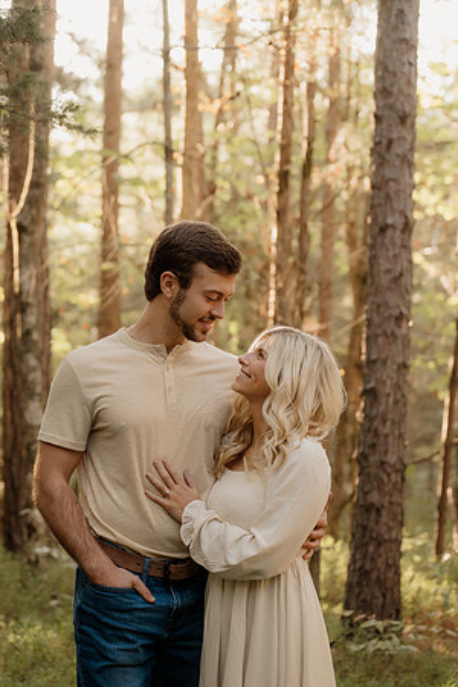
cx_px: 229
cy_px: 344
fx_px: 1736
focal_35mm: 91
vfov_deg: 22.4
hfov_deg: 15.0
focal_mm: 61
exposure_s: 1/125
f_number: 2.8
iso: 500
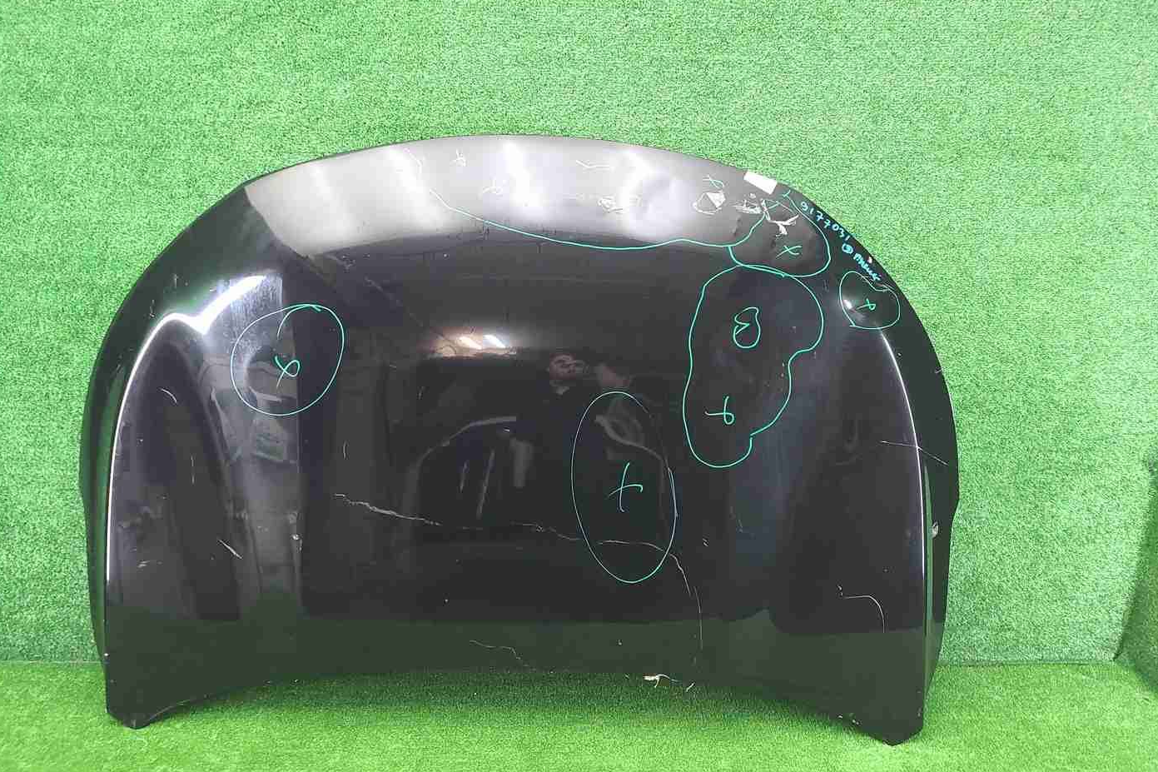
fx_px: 900
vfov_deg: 46.4
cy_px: 403
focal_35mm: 28
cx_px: 563
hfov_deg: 65.5
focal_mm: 5.4
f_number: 1.8
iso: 400
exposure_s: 1/50
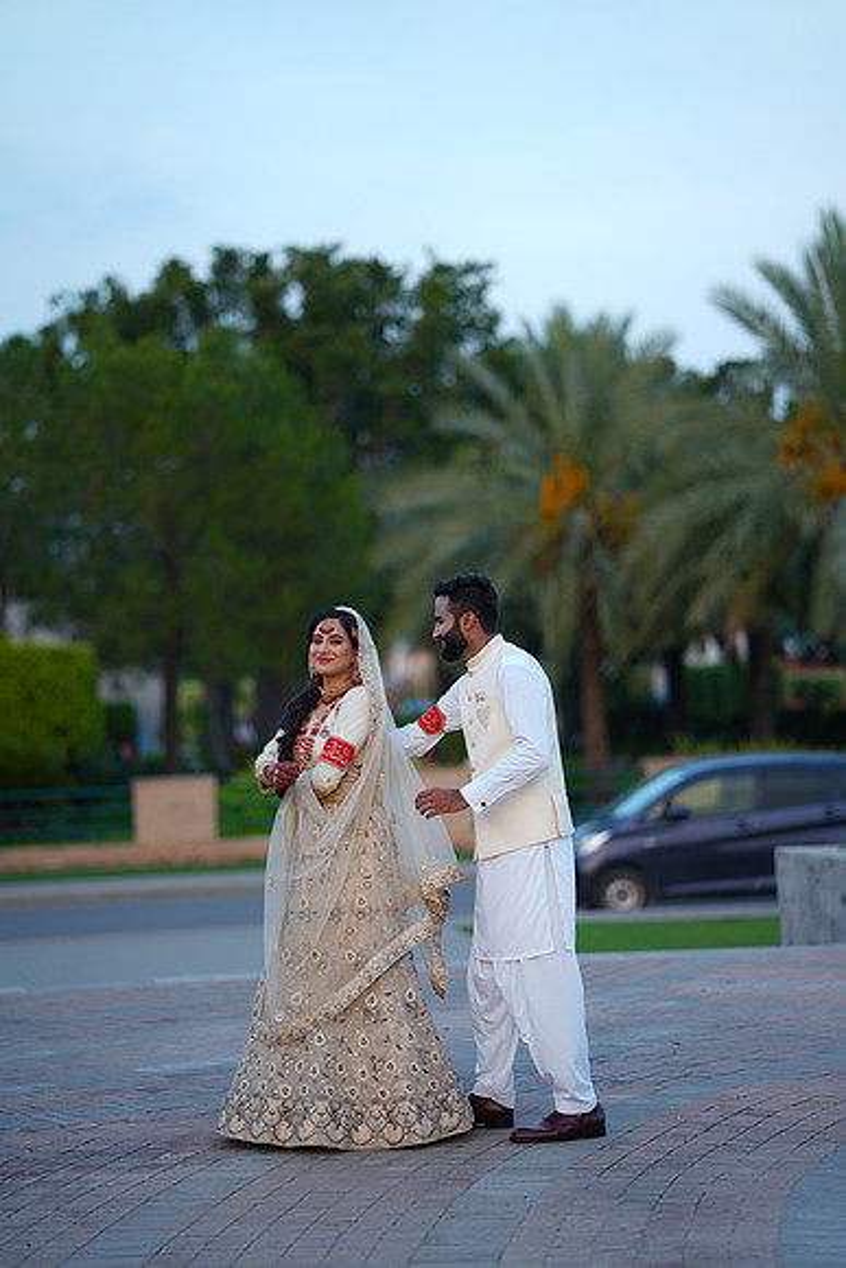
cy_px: 634
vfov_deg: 23.9
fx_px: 2994
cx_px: 423
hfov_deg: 16.1
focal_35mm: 85
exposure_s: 1/400
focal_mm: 85
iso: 80
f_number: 1.4
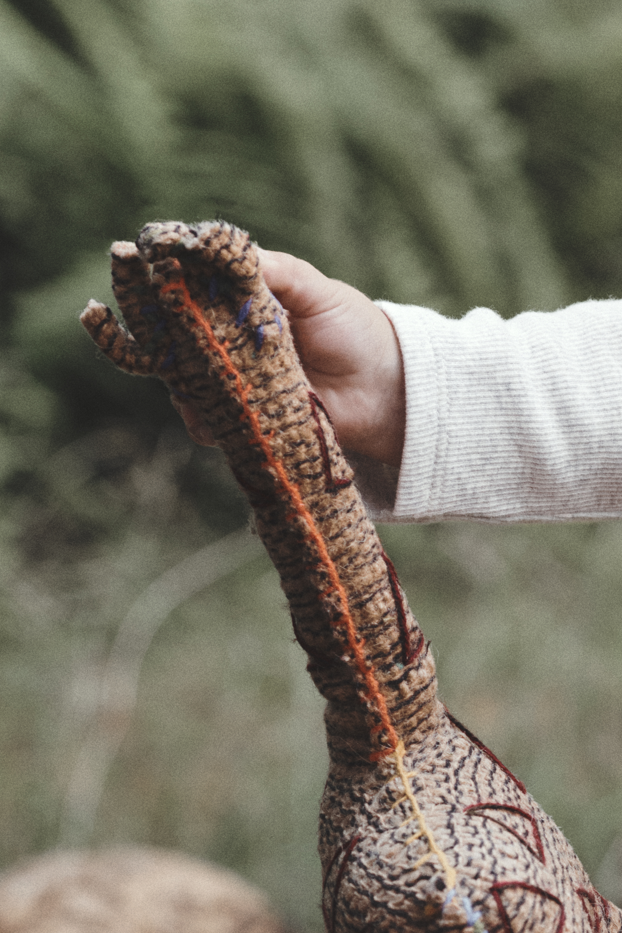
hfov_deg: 5.3
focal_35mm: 257
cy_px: 671
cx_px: 862
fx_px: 6660
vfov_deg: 8.0
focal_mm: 92
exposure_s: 1/250
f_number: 5
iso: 320
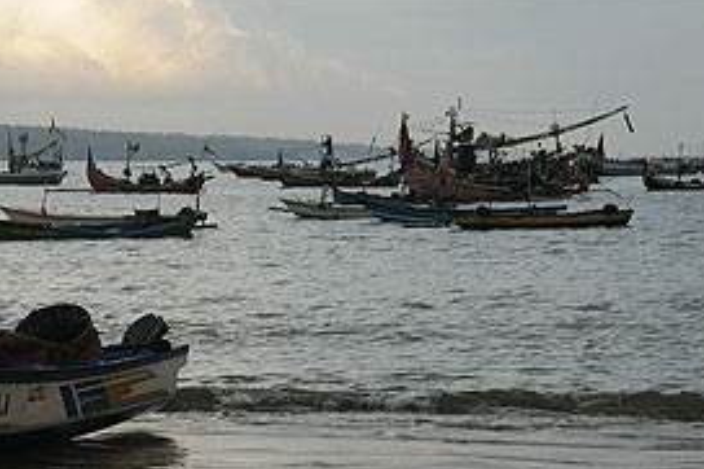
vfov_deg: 12.5
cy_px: 374
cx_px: 290
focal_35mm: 109
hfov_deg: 18.8
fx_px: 2130
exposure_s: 1/250
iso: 400
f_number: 7.1
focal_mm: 44
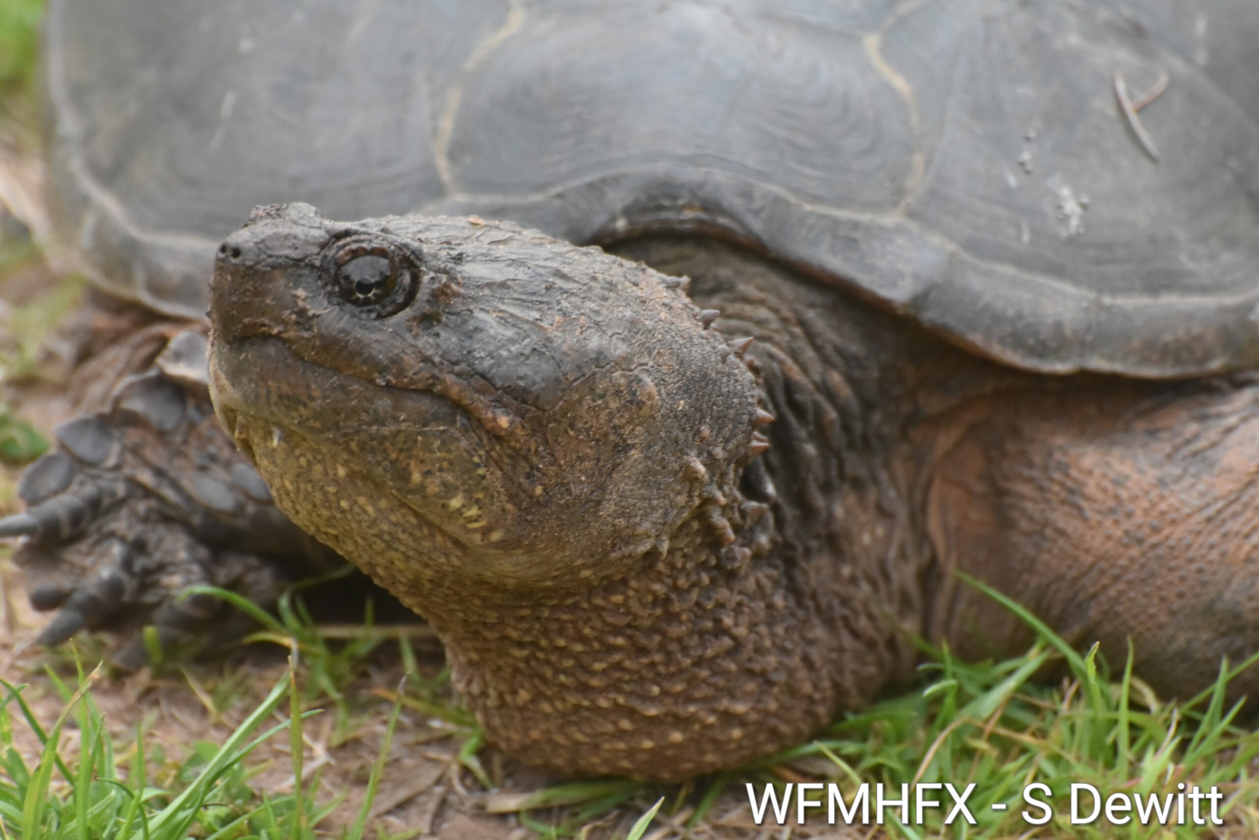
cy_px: 420
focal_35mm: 450
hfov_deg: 4.6
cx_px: 630
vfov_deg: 3.1
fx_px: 15737
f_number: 8
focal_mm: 300
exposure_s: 1/667
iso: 1600
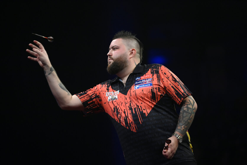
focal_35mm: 200
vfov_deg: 6.9
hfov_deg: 10.3
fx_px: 1372
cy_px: 82
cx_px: 124
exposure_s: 1/1250
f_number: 3.2
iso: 3200
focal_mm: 200
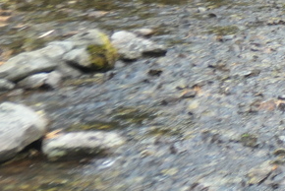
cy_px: -8
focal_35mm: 124
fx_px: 983
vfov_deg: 11.0
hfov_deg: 12.5
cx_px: 706
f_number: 3.3
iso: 200
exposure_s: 1/160
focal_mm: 8.8
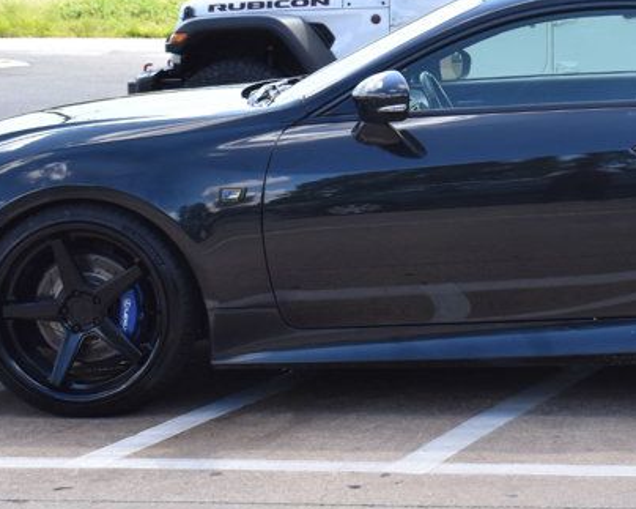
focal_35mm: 107
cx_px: 593
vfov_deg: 14.2
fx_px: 2014
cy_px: 47
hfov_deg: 17.6
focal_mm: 30
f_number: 8
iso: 250
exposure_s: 1/250
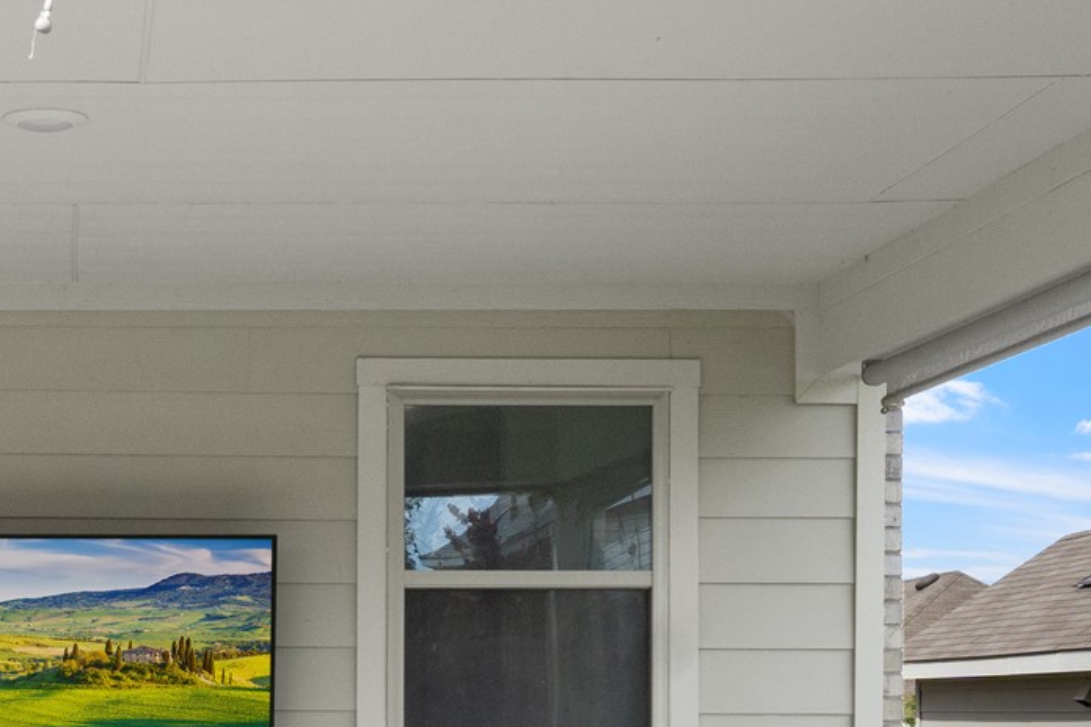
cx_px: 68
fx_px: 2272
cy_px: 892
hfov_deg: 26.0
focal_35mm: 75
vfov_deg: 17.3
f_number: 8
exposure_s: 1/400
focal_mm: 16
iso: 500
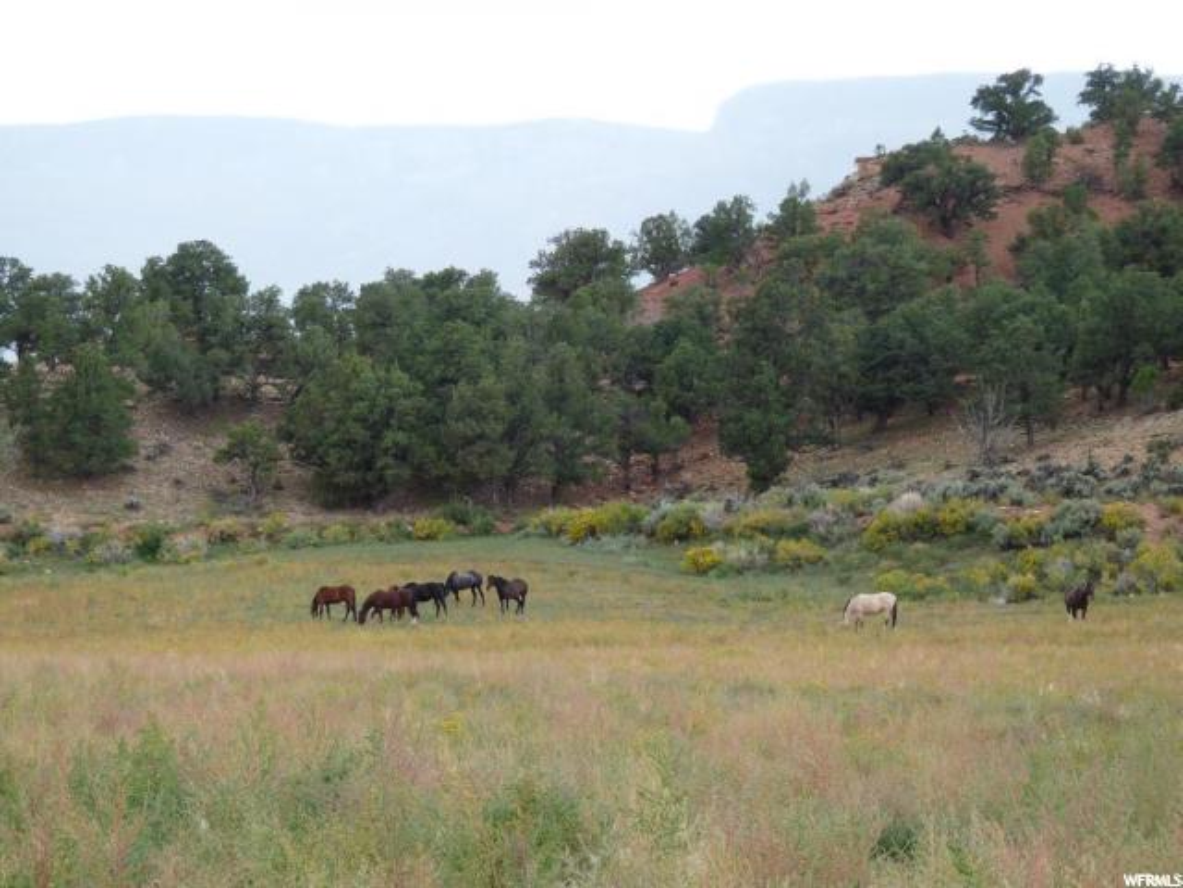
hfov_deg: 13.2
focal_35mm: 150
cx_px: 592
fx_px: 5126
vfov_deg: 9.9
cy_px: 444
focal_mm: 26.7
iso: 100
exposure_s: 1/160
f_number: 4
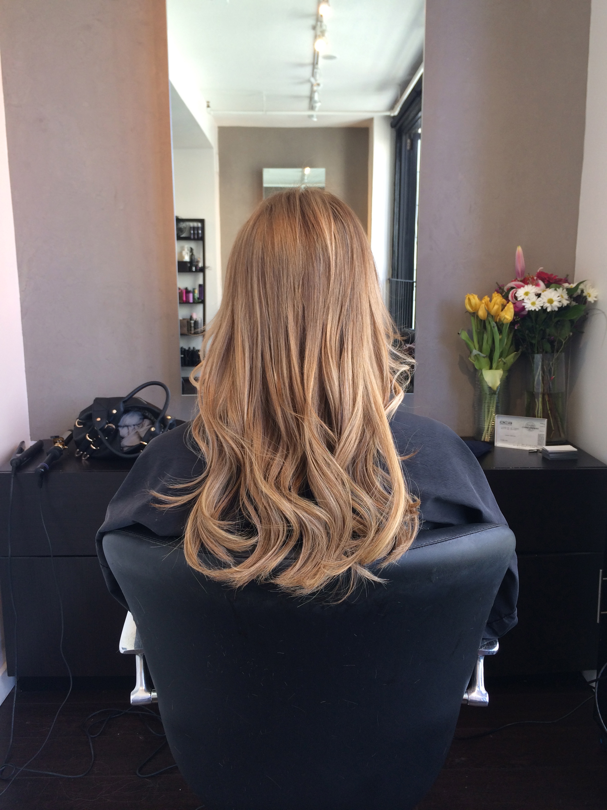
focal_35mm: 30
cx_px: 304
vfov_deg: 60.0
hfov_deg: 46.8
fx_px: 701
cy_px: 405
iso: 50
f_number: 2.2
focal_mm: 4.12
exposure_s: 1/60
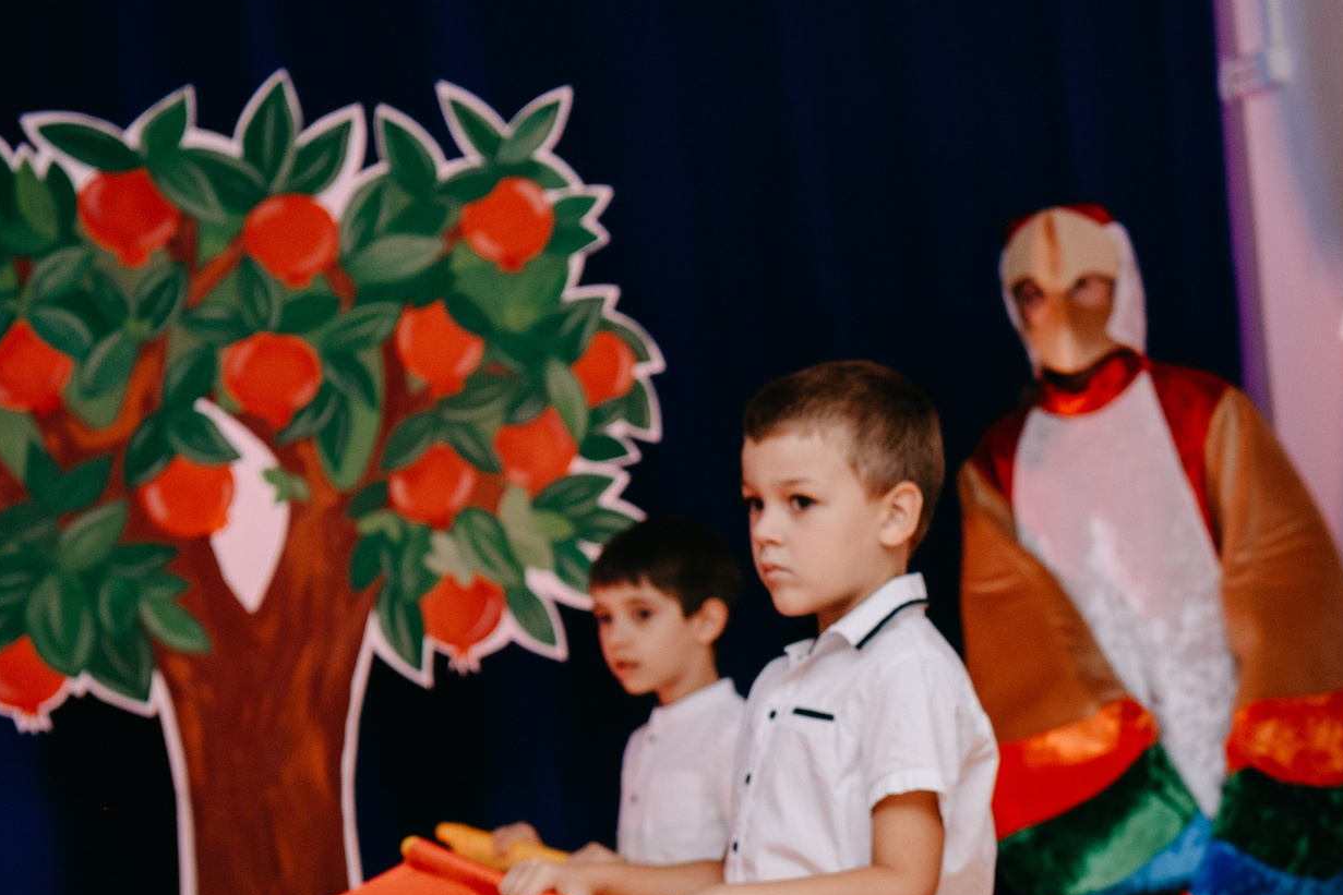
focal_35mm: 104
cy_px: 773
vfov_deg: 13.1
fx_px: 3880
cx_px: 1235
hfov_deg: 19.3
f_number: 4
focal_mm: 50
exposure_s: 1/160
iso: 500
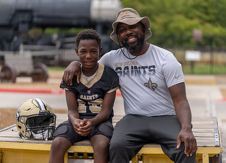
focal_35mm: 112
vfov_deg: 12.9
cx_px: 123
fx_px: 724
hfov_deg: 17.7
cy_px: 81
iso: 160
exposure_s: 1/320
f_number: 2.8
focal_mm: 105
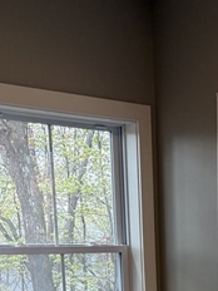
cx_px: 236
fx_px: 722
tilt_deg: -13.8
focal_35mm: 86
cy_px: 431
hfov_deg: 16.7
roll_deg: +0.1
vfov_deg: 19.8
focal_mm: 5.96
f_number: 1.6
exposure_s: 1/217
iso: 125
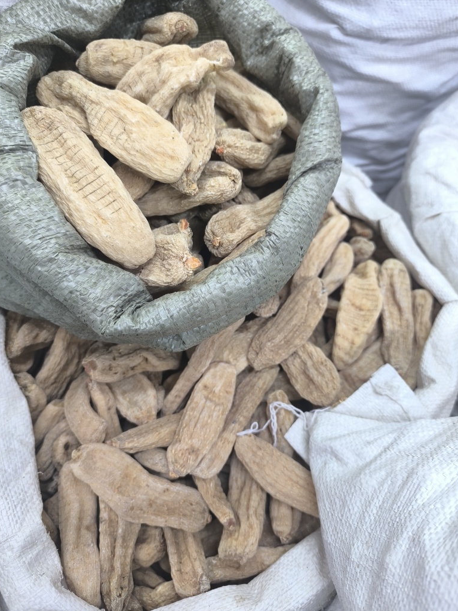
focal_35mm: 24
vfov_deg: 71.6
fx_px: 423
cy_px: 297
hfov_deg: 56.8
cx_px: 226
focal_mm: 6.14
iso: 800
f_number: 1.65
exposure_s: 1/100
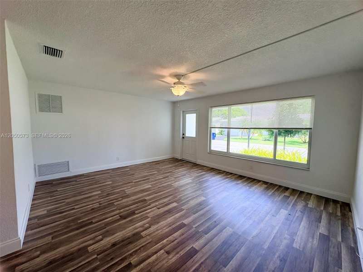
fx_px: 147
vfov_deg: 85.7
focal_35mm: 14
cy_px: 136
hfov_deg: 102.1
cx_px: 182
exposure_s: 1/152
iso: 64
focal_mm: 2.22
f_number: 2.2
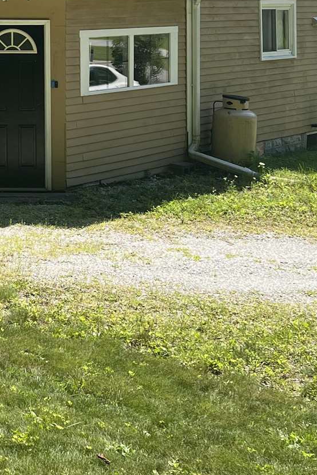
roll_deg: +0.3
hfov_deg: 17.3
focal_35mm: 75
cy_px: 1
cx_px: -73
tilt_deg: +0.0
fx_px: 991
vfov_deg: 25.7
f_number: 1.6
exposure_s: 1/1600
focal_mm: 5.1
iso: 50
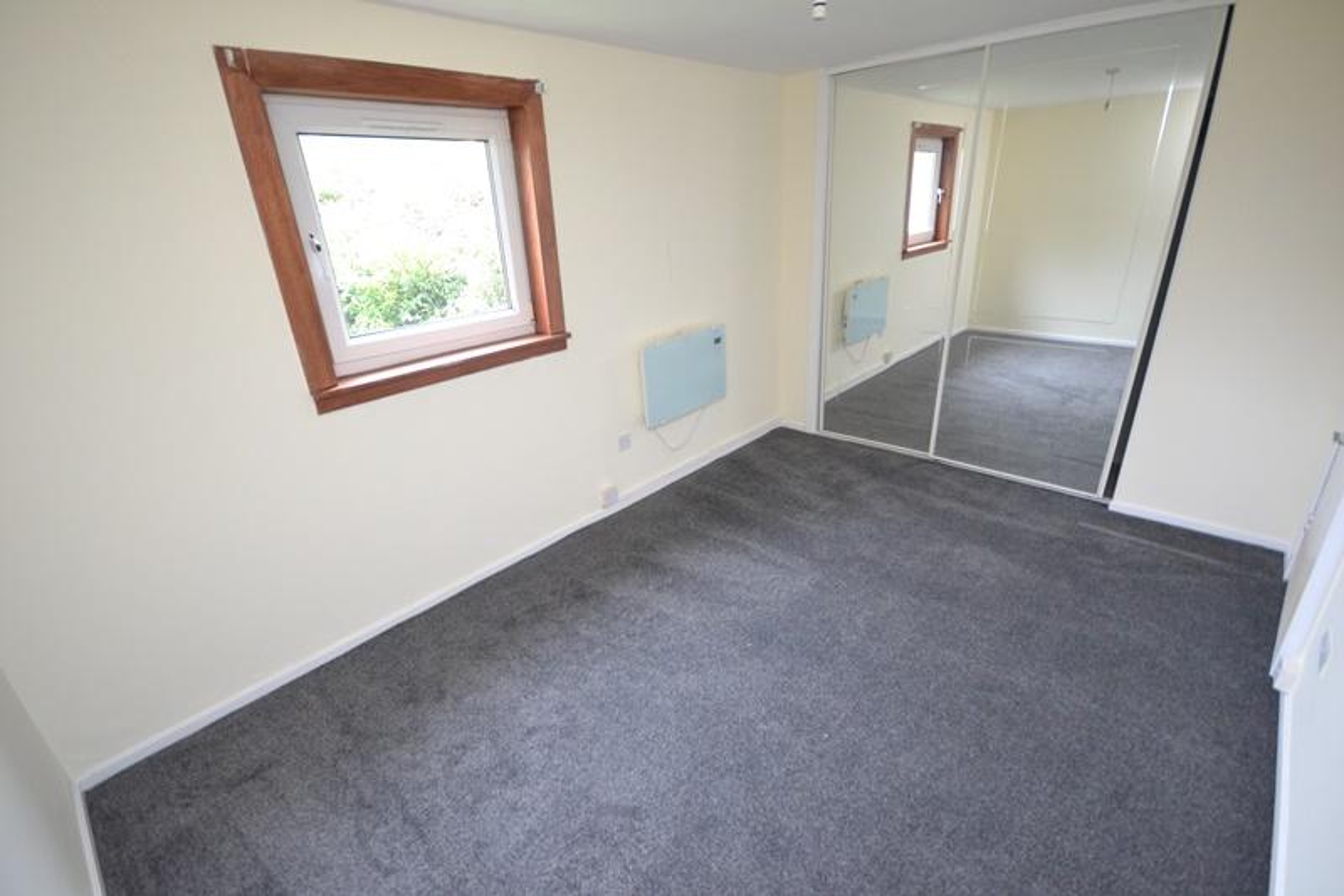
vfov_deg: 77.3
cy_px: 448
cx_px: 672
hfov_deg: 100.4
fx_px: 560
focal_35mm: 15
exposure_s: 1/15
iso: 1600
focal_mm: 10
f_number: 4
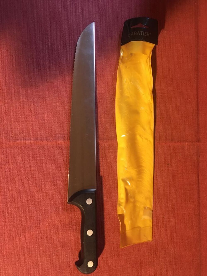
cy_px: 138
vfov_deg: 61.7
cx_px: 104
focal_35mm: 29
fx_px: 231
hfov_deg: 48.2
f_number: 2.2
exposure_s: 1/33
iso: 250
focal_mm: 4.15
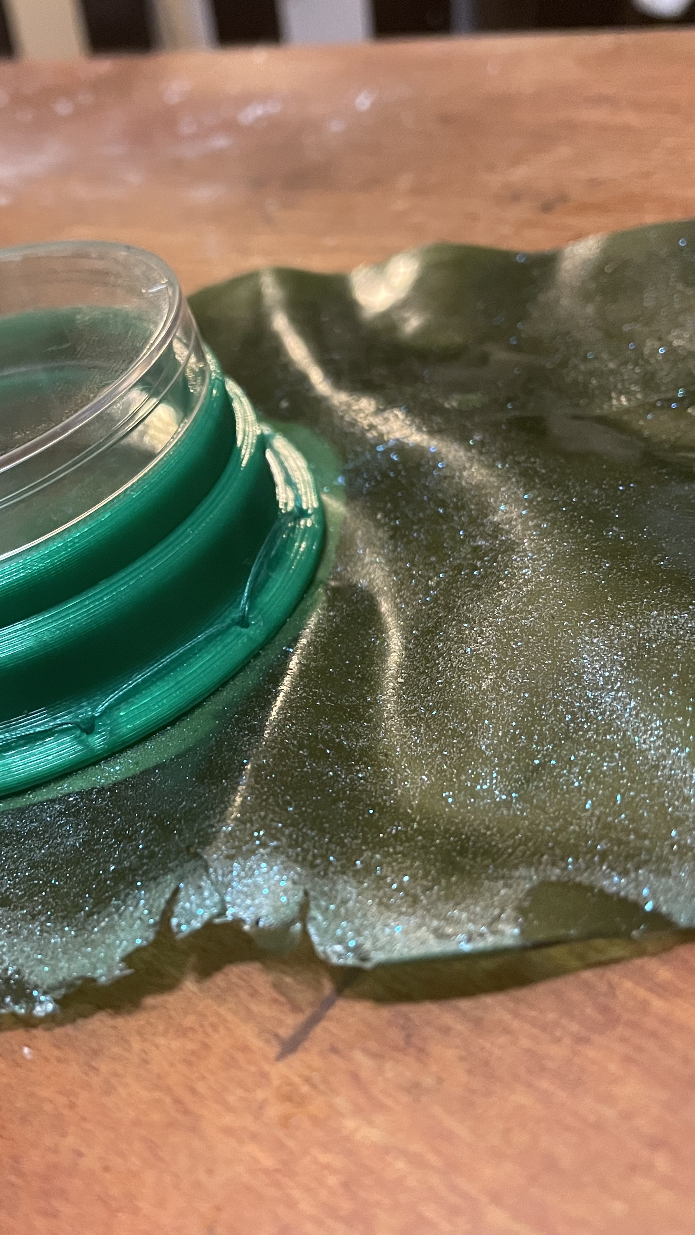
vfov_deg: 52.8
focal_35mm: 38
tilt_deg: -33.0
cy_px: 618
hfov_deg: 30.5
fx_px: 1245
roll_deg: +19.2
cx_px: 149
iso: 500
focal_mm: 4.2
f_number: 1.6
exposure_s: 1/30
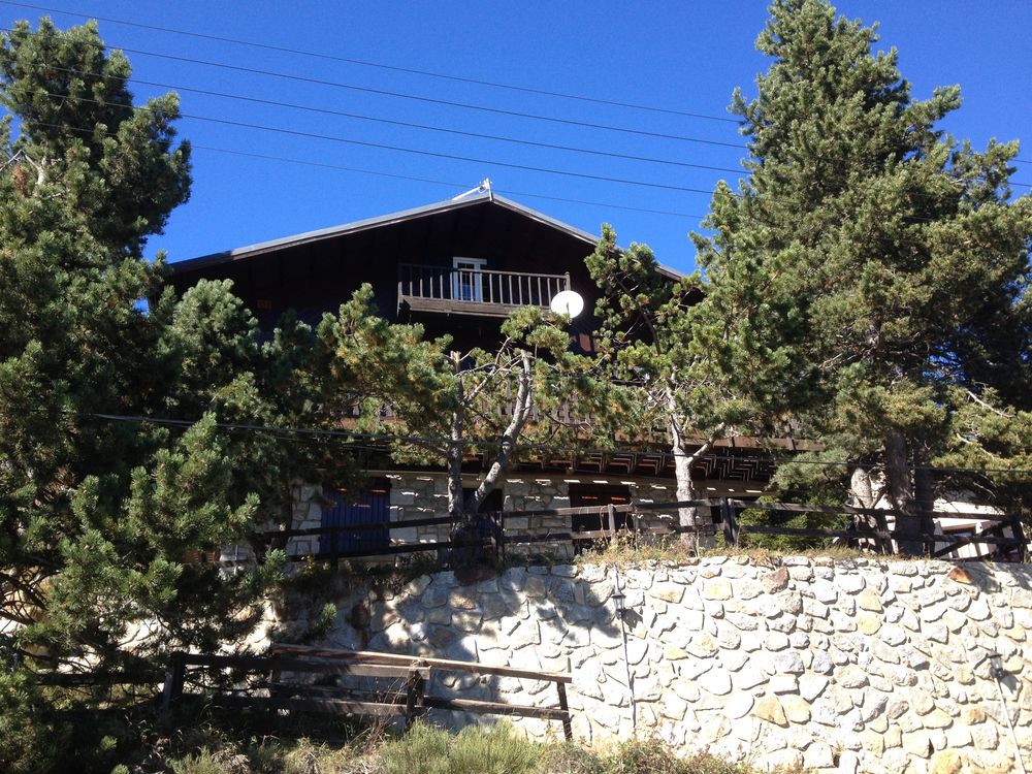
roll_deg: +2.3
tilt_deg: +22.9
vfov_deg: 40.7
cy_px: 387
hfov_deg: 52.6
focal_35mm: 35
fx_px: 1043
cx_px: 516
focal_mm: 4.28
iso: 50
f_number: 2.4
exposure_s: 1/452
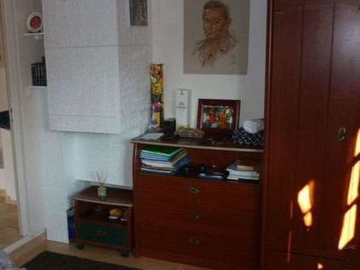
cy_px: 161
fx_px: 458
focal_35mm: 44
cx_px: 128
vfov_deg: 32.8
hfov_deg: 42.5
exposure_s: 1/30
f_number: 2.8
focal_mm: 5.5
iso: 100
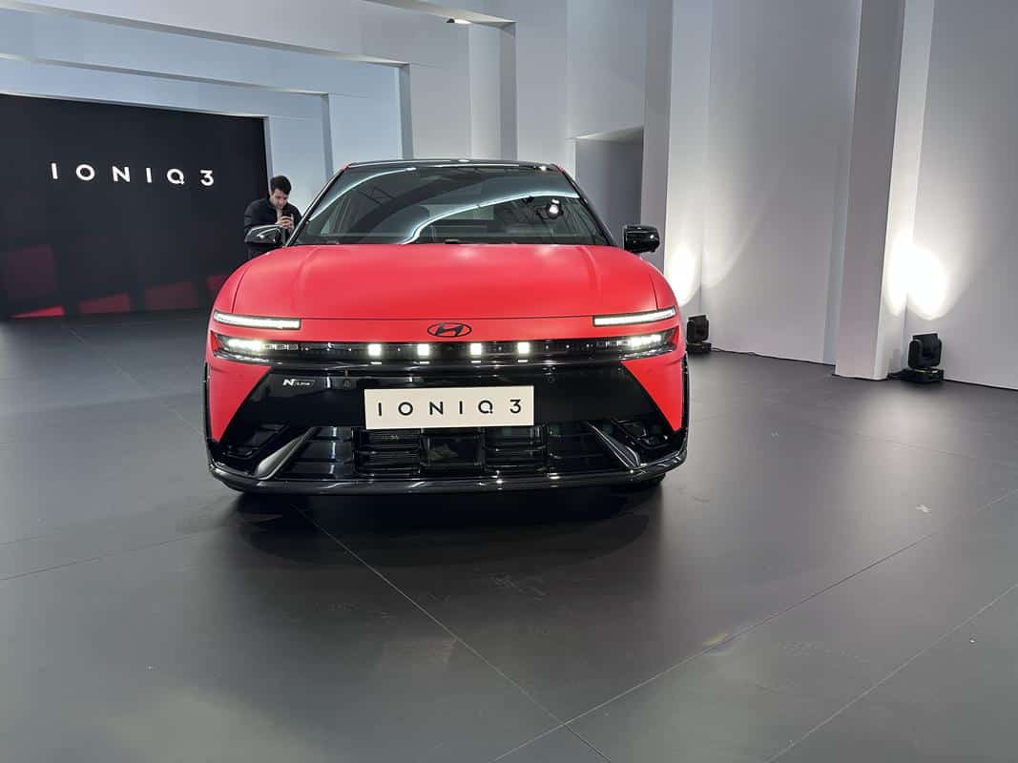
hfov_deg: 71.6
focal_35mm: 24
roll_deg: +0.5
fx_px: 706
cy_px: 382
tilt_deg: -11.5
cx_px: 509
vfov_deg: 56.8
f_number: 1.78
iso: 160
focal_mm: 6.86
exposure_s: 1/118
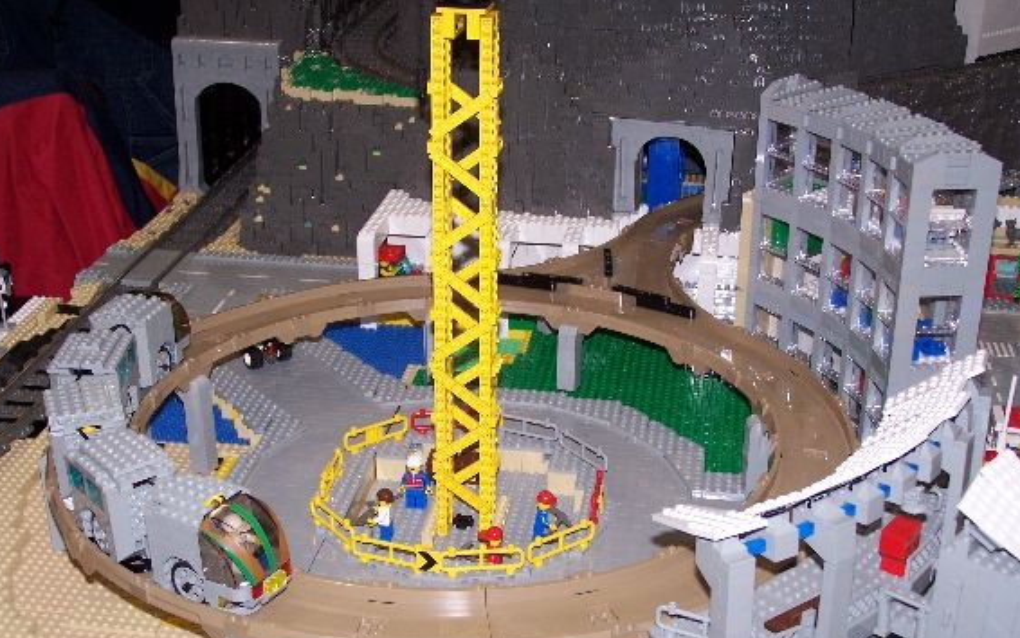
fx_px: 1529
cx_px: 506
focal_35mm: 55
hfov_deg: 36.9
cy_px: 386
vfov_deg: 23.5
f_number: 3
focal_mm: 8.5
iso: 140
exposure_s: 1/60
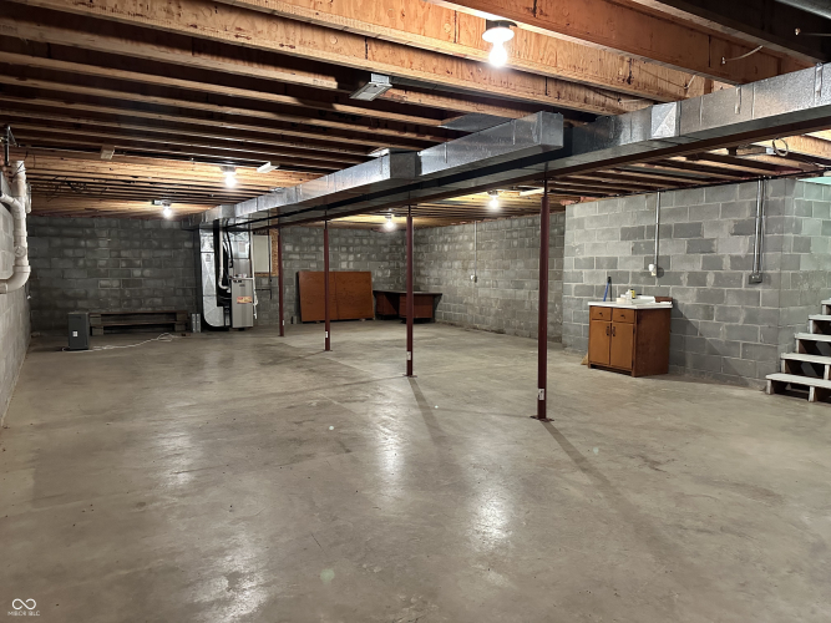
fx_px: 576
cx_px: 416
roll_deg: +0.0
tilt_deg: -4.2
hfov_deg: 71.6
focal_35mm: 24
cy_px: 312
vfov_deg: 56.8
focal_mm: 6.86
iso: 800
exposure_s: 1/40
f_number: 1.78
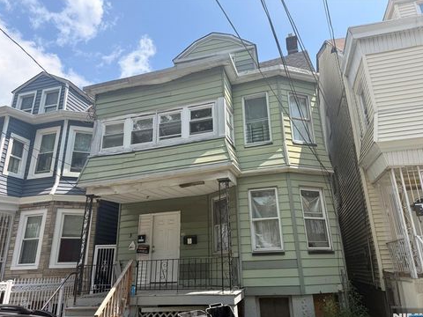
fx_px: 305
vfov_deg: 54.9
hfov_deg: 69.4
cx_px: 214
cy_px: 162
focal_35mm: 25
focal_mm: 6.76
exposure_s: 1/4167
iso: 100
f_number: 1.78
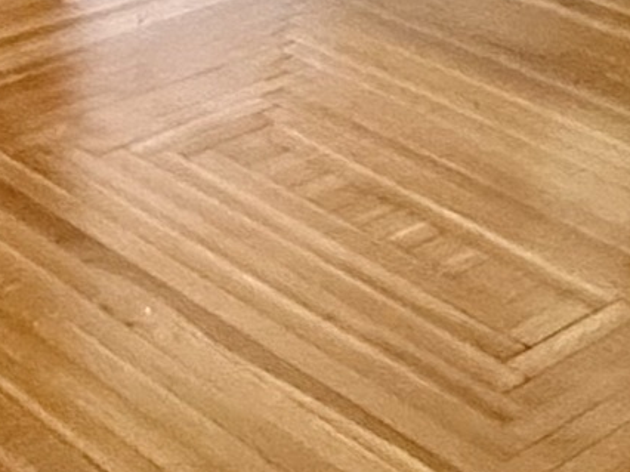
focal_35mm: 101
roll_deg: -1.6
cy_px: -241
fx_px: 1837
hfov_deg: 19.2
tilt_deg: -13.6
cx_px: 525
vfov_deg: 13.7
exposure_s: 1/60
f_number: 2.2
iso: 640
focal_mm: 2.22
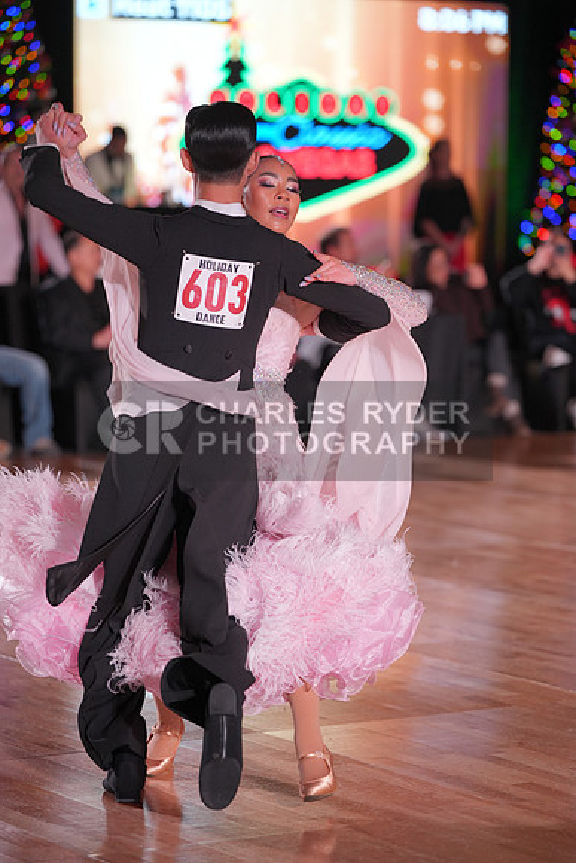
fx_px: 3022
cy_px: 432
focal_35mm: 126
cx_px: 288
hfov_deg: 10.9
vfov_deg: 16.3
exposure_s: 1/400
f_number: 2.8
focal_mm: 126
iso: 1000
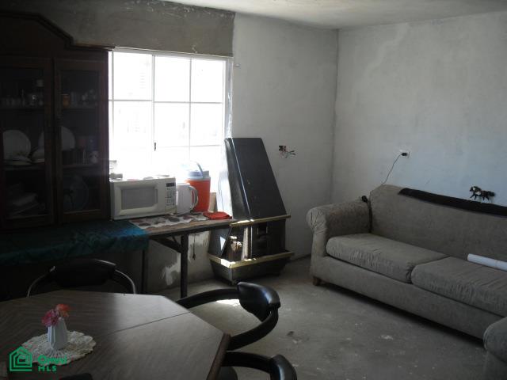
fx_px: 527
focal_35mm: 36
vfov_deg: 39.7
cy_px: 190
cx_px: 254
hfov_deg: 51.4
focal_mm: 6.3
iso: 200
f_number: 3.1
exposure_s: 1/60
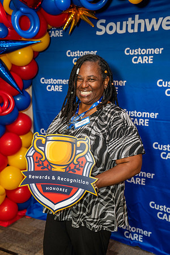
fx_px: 319
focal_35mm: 45
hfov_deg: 29.9
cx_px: 85
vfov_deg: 43.6
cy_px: 128
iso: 1250
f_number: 4
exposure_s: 1/160
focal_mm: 45
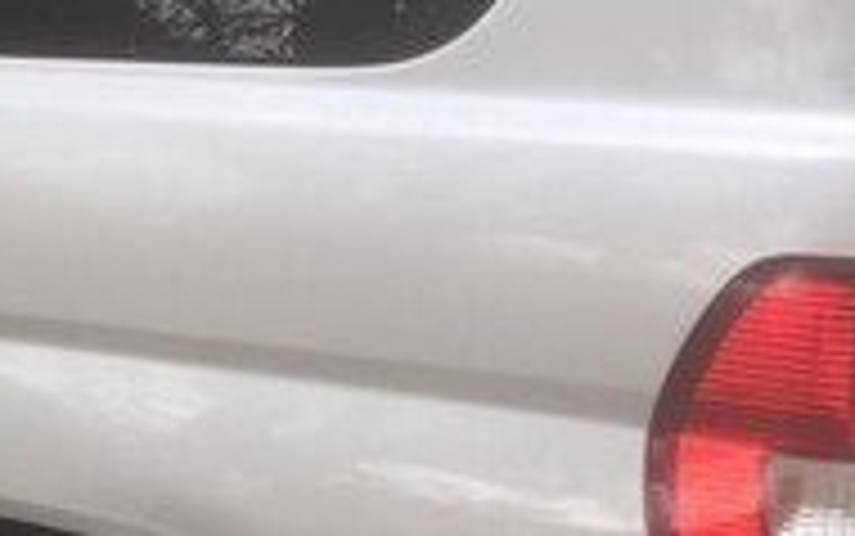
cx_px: -576
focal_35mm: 107
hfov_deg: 16.8
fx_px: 2495
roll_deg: -2.4
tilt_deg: -8.2
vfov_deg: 12.2
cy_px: 426
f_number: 2.2
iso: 32
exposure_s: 1/123
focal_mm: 4.15
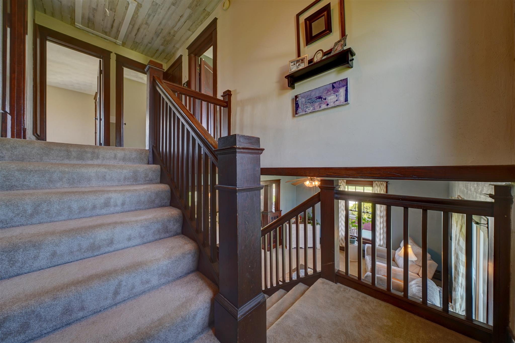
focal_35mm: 12
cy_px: 172
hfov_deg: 112.6
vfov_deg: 90.0
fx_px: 172
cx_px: 258
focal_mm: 12
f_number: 8
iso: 400
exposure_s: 1/20
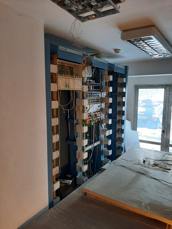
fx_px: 172
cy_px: 114
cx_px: 86
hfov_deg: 53.1
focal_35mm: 26
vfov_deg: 67.3
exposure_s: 1/50
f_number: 1.7
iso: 200
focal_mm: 3.92
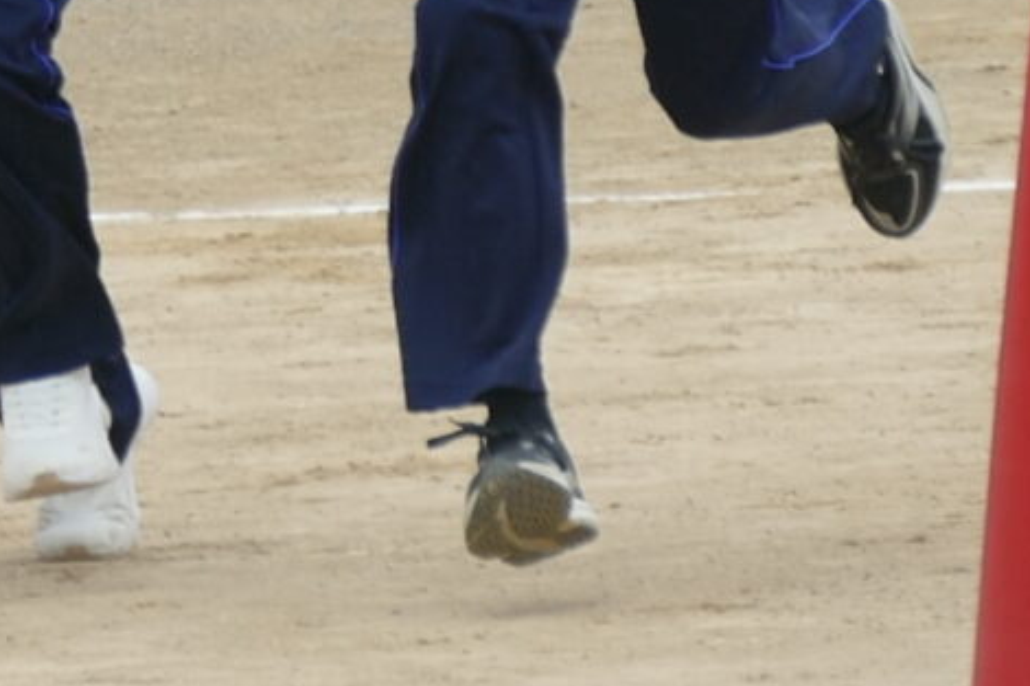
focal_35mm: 919
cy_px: -331
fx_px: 26283
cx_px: -598
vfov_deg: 1.5
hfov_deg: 2.2
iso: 125
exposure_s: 1/800
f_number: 4
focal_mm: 87.58
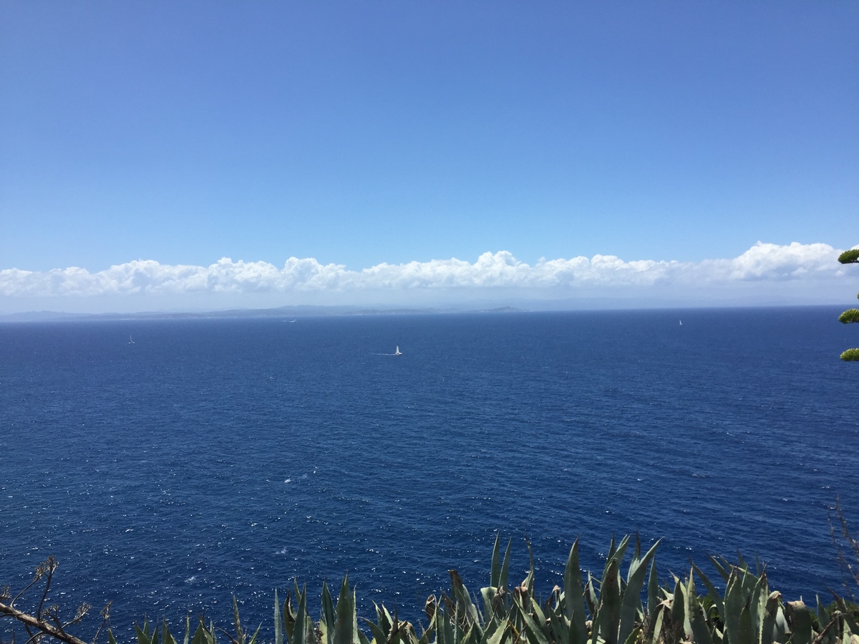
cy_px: 322
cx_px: 430
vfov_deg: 48.2
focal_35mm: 29
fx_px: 720
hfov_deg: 61.7
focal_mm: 4.15
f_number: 2.2
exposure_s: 1/2639
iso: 32
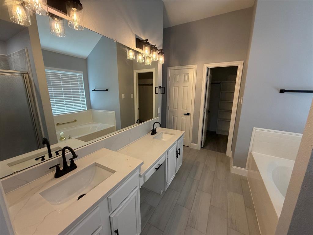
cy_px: 118
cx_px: 156
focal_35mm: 14
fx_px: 127
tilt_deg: -12.1
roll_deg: -0.8
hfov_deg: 102.1
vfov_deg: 85.7
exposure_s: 1/120
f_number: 2.2
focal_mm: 2.22
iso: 320
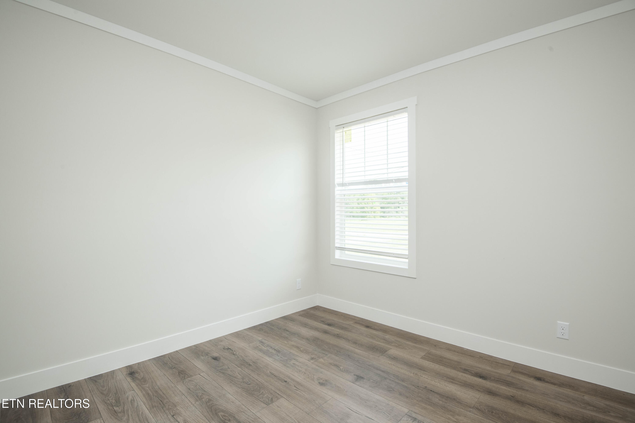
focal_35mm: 16
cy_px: 212
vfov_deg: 73.7
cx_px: 318
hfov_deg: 96.7
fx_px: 282
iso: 500
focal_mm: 16
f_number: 9
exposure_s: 1/60
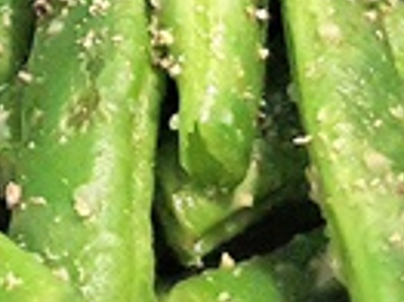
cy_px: -330
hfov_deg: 9.3
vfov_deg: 7.2
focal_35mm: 198
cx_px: -435
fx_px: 2309
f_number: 1.7
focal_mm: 4.32
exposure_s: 1/120
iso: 250
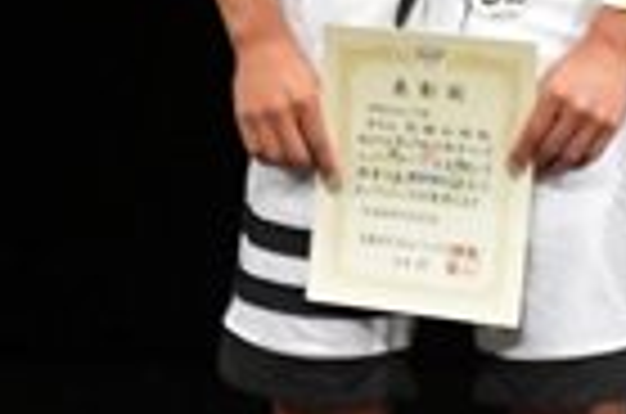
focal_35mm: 1425
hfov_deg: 1.4
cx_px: 1448
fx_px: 24723
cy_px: 248
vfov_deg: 1.0
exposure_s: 1/400
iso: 3200
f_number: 5.6
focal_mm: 170
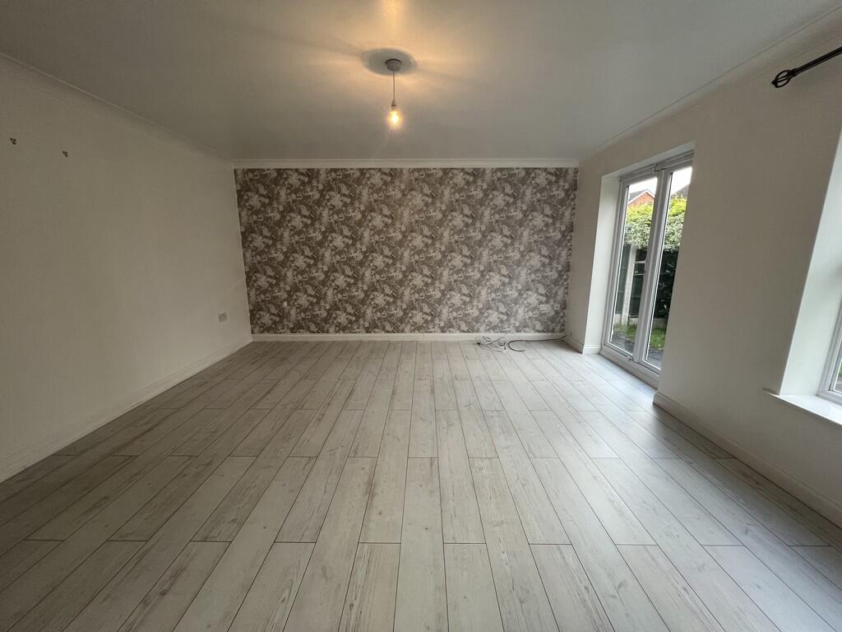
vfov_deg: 89.9
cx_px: 421
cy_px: 316
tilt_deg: -10.6
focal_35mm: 13
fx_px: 316
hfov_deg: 106.2
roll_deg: +0.0
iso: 100
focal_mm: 1.57
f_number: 1.8
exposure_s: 1/100
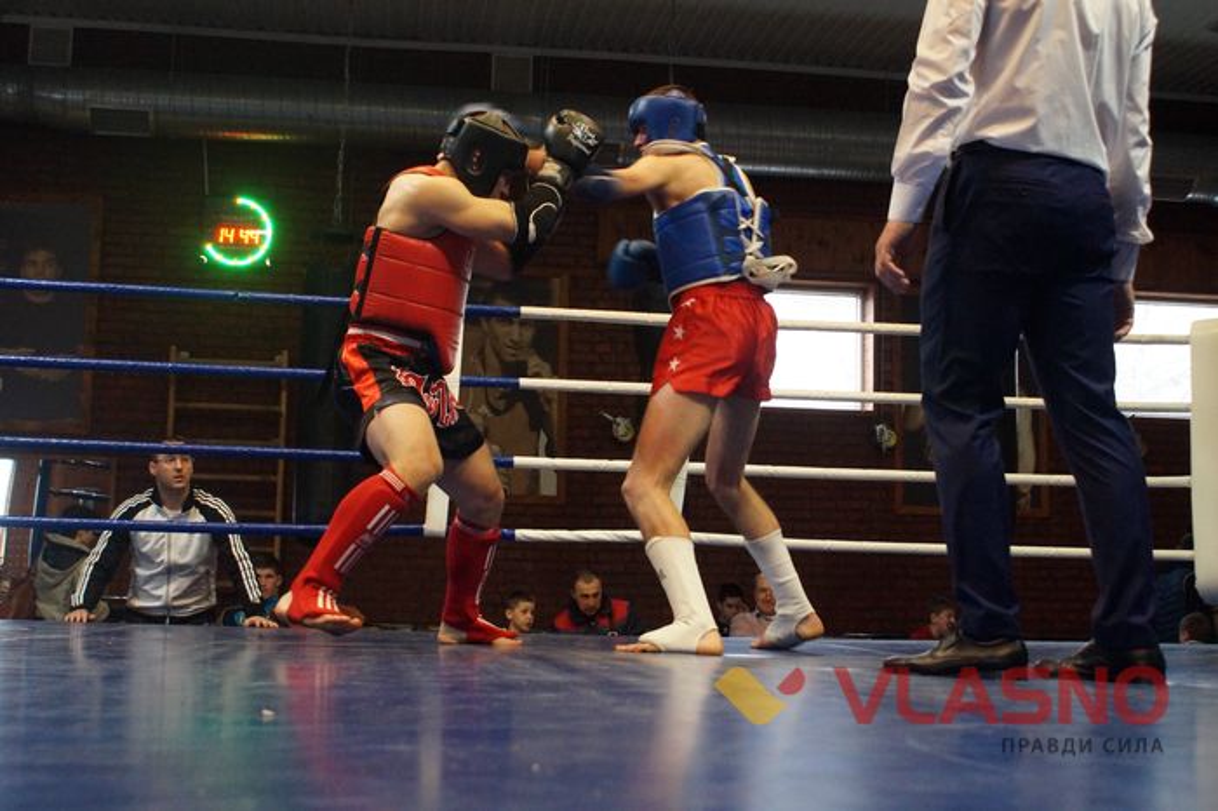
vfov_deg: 25.7
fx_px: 1775
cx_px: 609
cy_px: 406
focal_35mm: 52
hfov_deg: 37.9
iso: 3200
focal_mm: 35
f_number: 5.6
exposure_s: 1/100
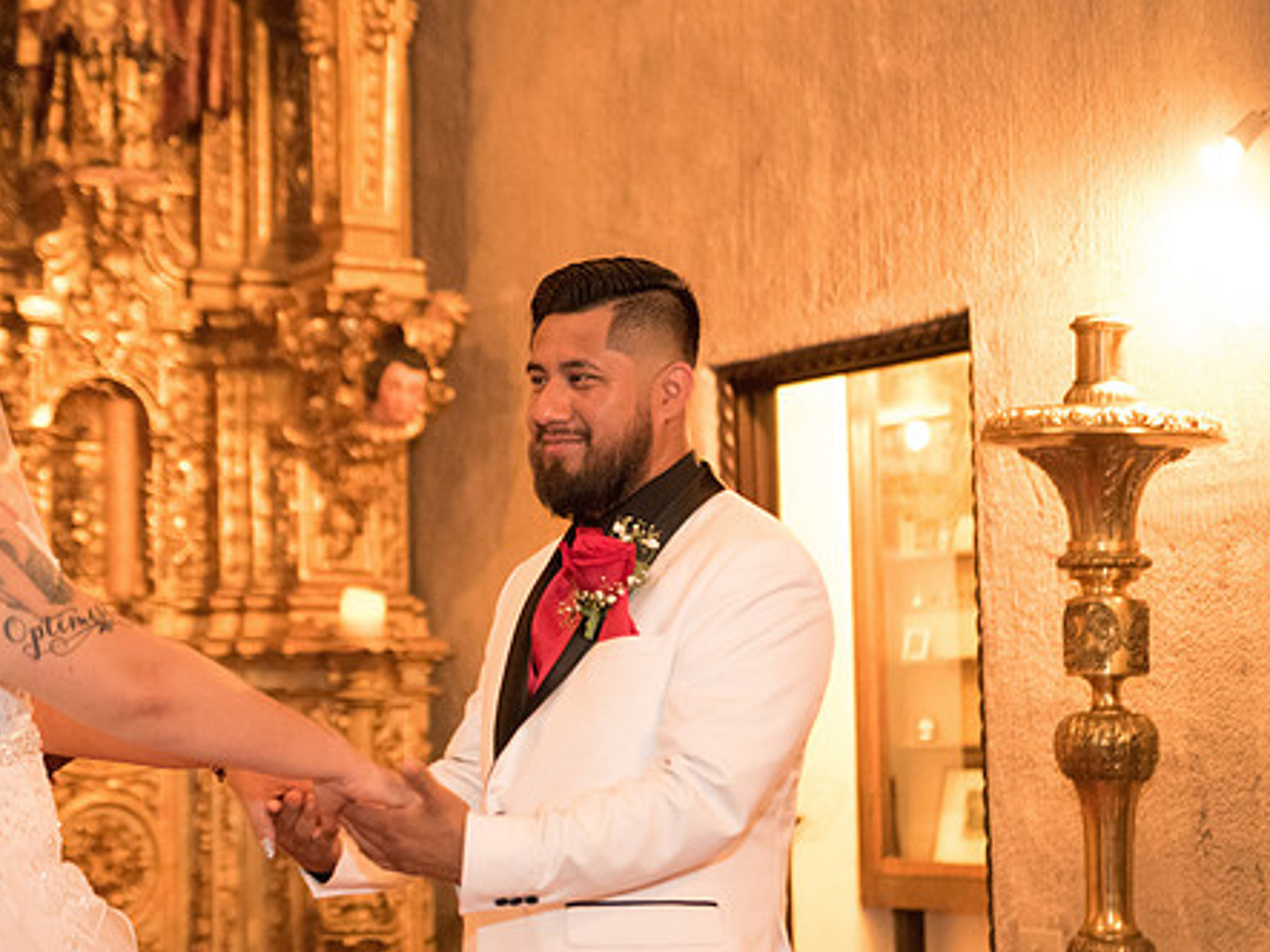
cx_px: 559
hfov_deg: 26.7
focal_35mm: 73
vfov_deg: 20.2
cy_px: 480
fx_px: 2678
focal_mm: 58
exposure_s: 1/80
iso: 12800
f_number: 2.8
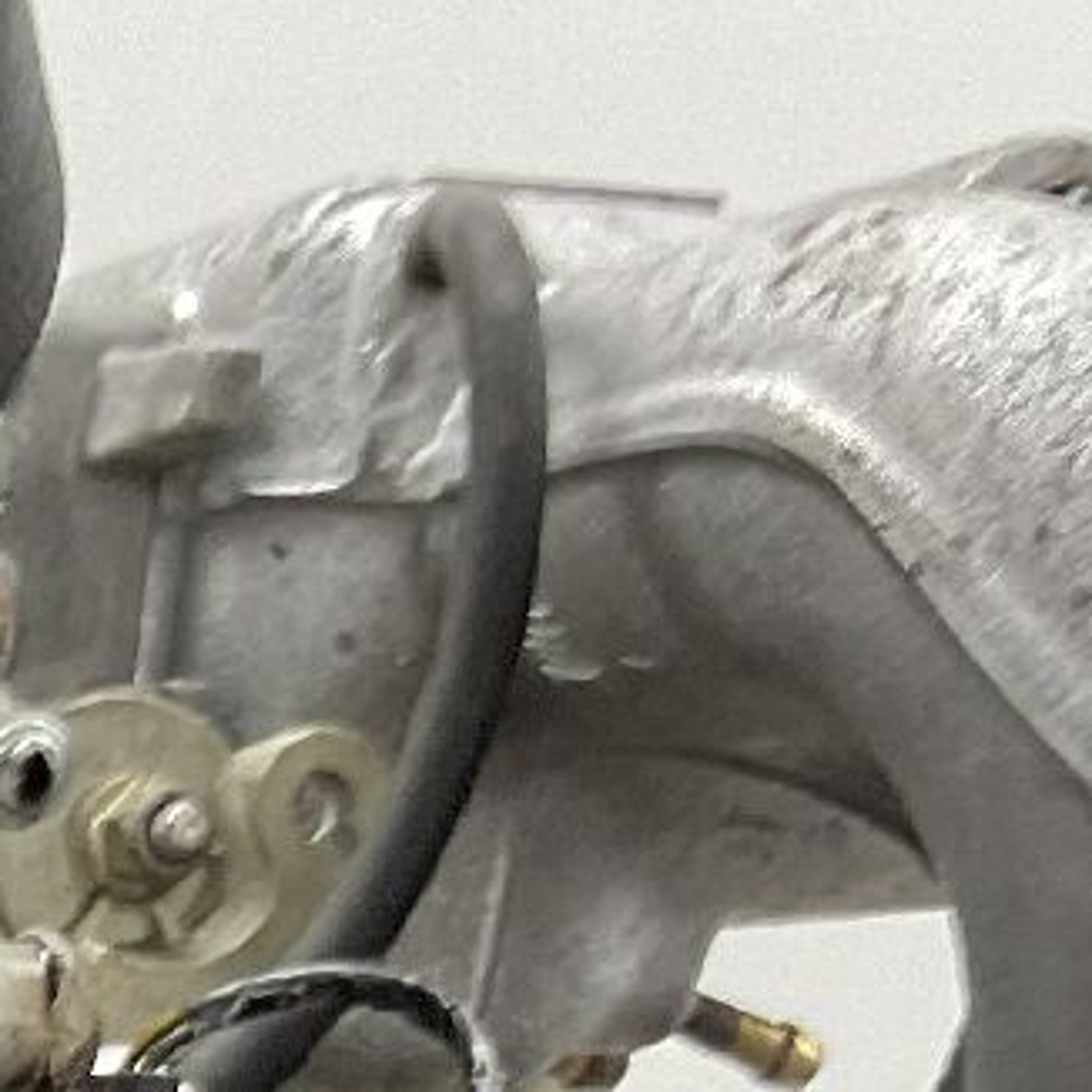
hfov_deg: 10.3
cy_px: 2166
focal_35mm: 151
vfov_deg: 10.6
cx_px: -1352
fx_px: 5389
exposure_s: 1/50
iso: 64
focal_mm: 3
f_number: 1.8
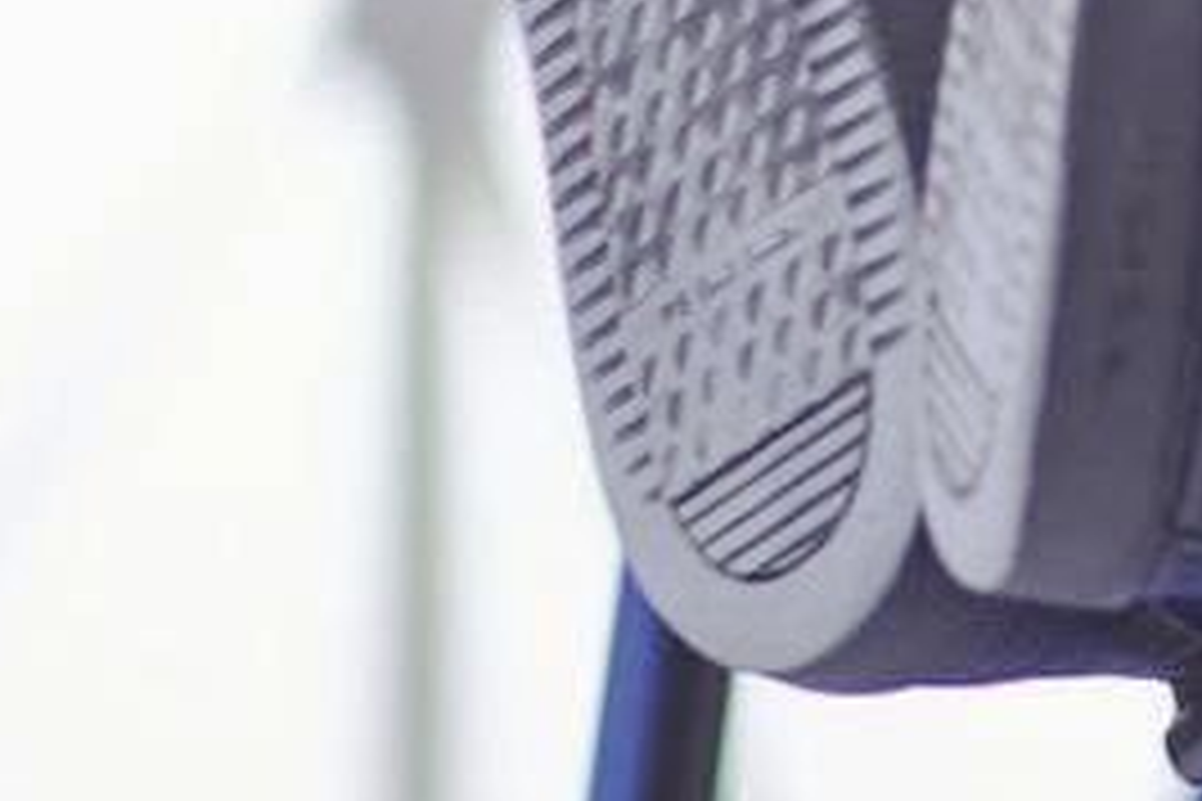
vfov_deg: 2.7
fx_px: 16994
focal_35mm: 509
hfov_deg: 4.0
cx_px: 2048
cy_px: -101
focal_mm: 85
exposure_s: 1/250
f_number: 1.8
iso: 160
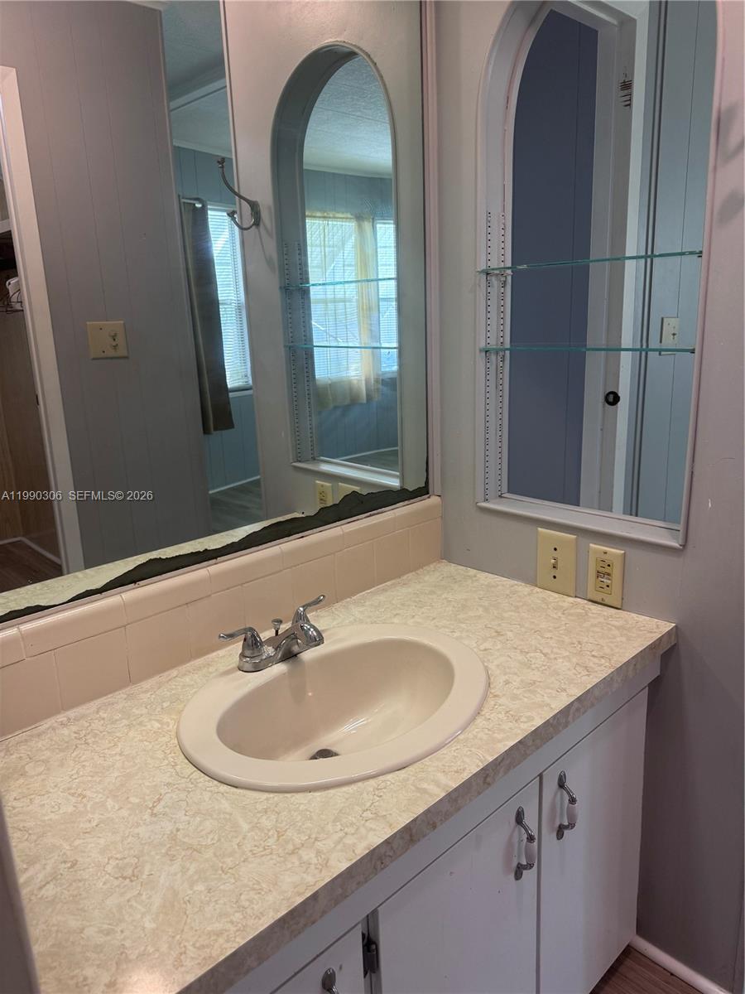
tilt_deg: -13.7
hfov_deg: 56.8
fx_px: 689
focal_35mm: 24
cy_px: 497
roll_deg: +1.4
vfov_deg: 71.6
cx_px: 372
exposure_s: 1/60
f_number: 1.78
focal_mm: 6.76
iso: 160
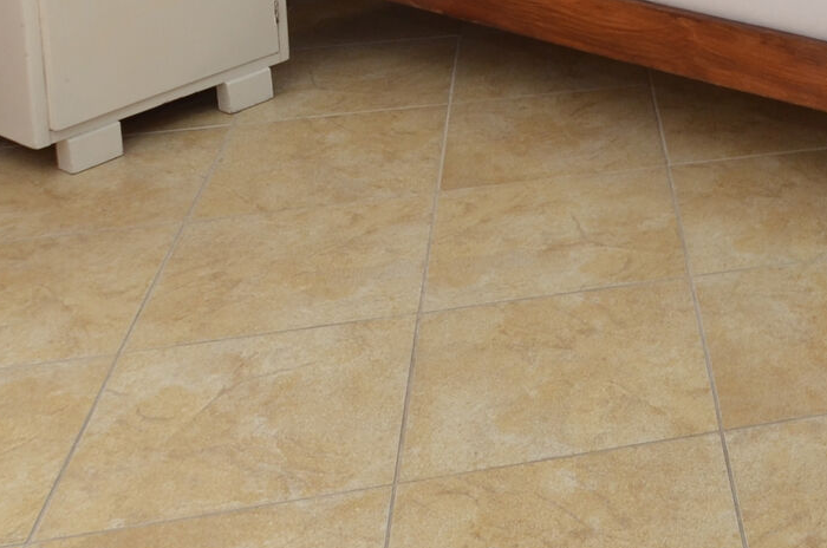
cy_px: -285
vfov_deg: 19.5
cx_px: 949
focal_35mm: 60
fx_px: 1376
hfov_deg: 29.5
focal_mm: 10
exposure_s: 1/80
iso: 200
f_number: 4
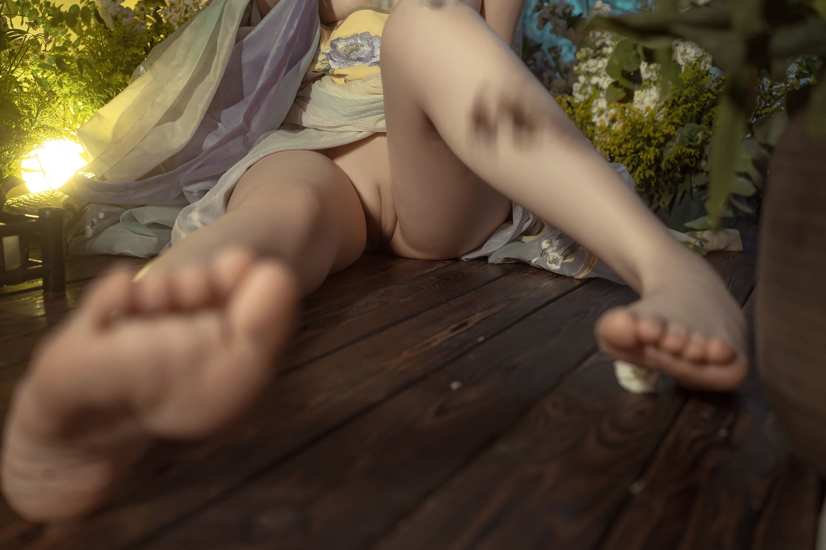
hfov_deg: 54.4
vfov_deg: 37.9
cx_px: 413
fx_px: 803
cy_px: 275
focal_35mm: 35
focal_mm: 35
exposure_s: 1/40
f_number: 3.5
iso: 640
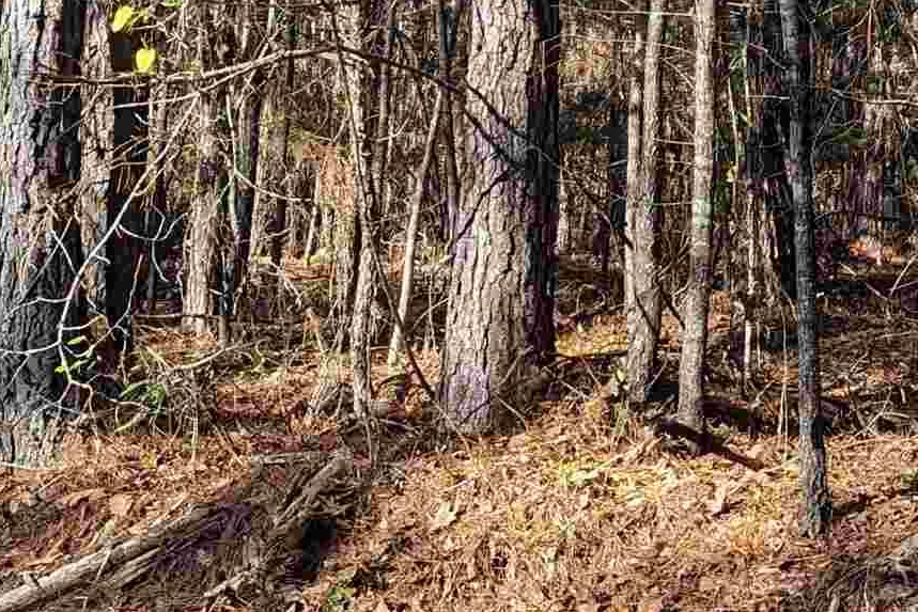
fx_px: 2270
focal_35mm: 89
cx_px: 1202
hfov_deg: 20.8
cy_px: -44
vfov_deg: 15.0
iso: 41
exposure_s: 1/476
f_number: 1.85
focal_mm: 6.81
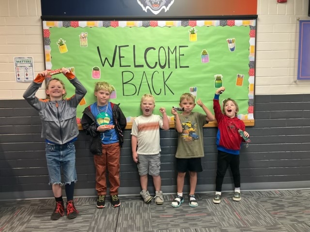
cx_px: 155
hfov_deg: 63.4
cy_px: 116
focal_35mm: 28
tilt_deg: -8.9
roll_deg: +0.6
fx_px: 251
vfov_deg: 49.7
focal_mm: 3.99
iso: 160
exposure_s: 1/60
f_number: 1.8
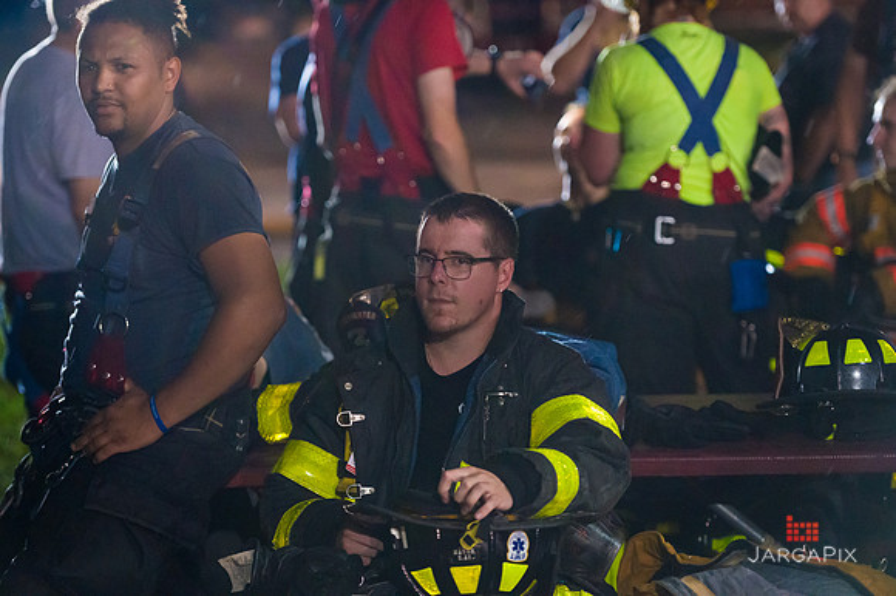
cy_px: 298
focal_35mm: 125
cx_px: 448
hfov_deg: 16.4
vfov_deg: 11.0
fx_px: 3109
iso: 12800
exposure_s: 1/200
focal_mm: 125
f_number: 3.2
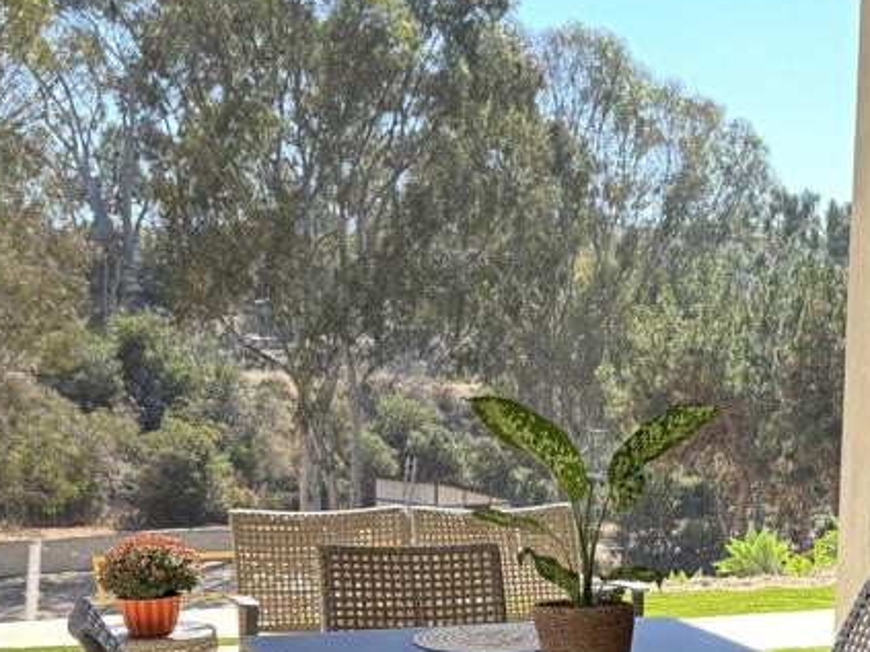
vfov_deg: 22.8
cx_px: 633
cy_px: 564
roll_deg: -1.1
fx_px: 1583
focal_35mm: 63
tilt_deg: -7.0
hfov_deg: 30.3
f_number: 1.6
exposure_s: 1/299
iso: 50
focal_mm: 5.96
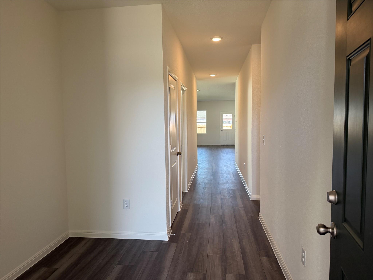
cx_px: 186
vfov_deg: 56.8
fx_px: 259
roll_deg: +1.0
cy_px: 140
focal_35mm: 24
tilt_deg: -3.8
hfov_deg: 71.6
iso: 160
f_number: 1.78
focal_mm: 6.76
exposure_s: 1/225
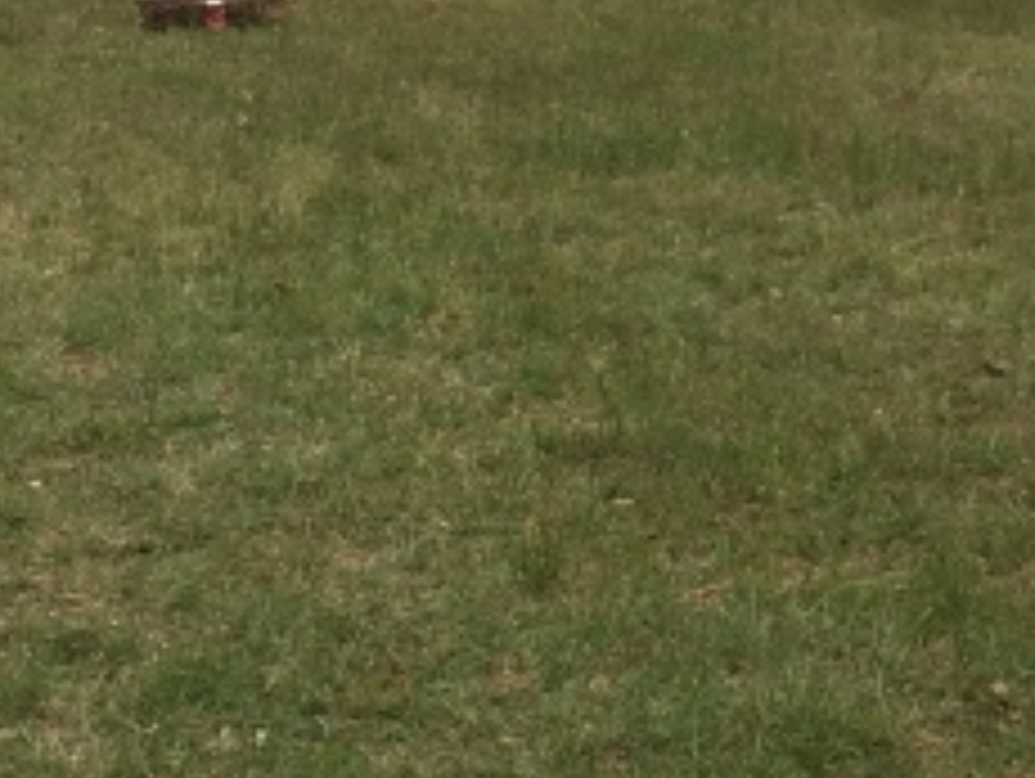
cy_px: 99
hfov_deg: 15.0
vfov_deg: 11.4
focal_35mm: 129
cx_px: 1026
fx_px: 3861
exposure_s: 1/739
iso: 25
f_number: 2.2
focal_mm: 4.15
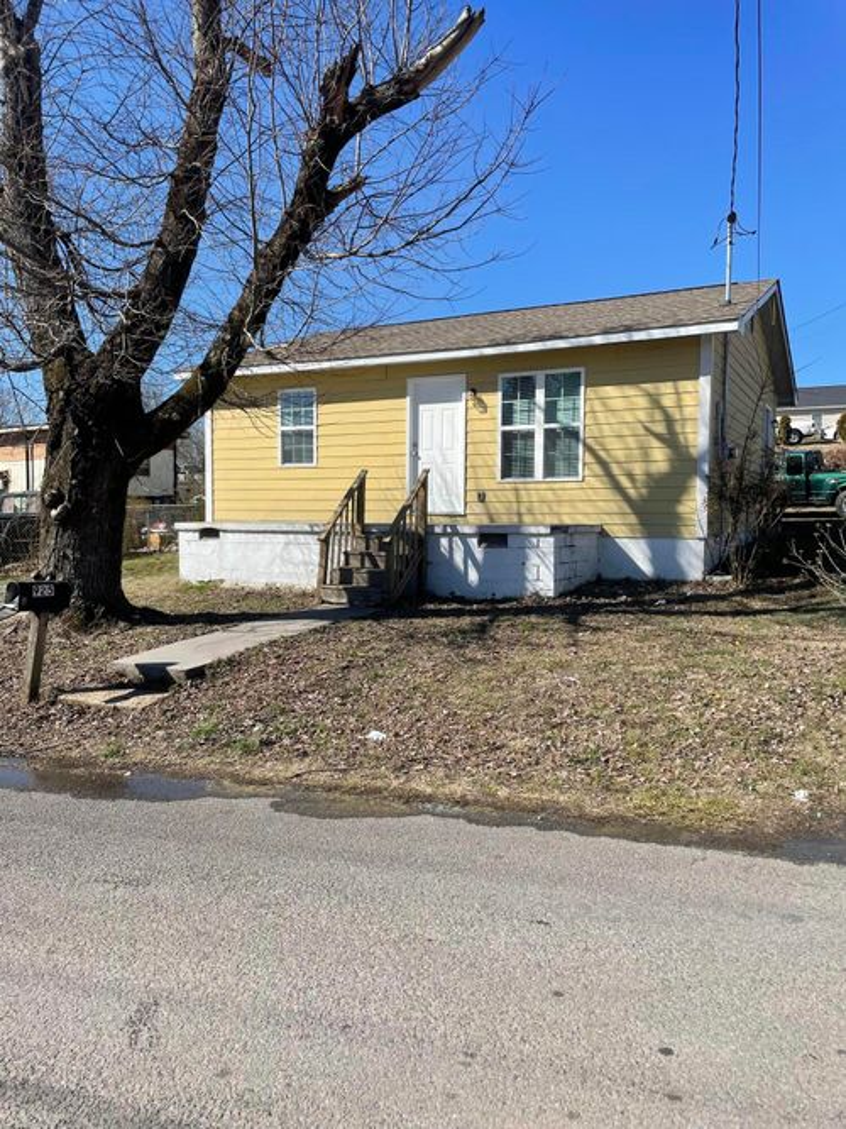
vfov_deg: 67.3
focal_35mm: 26
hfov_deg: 53.0
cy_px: 564
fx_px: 848
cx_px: 423
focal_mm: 4.2
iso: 32
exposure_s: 1/3205
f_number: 1.6
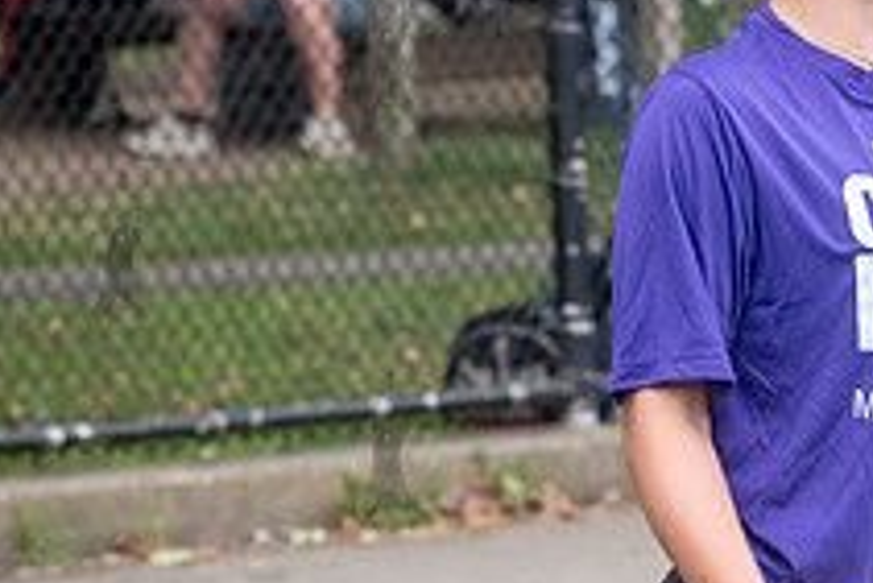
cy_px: 242
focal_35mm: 396
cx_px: 919
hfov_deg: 5.2
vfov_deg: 3.5
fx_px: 9609
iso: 1250
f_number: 5
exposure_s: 1/2000
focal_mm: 92
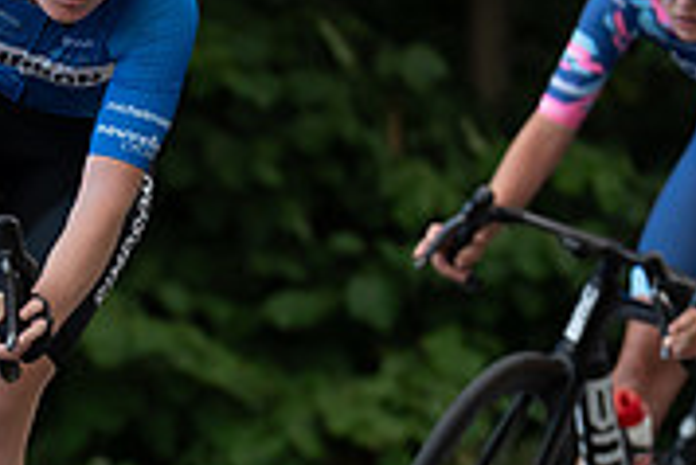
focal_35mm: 875
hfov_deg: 2.4
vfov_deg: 1.6
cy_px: 630
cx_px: -233
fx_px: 16930
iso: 1000
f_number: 3.2
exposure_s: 1/800
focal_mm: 200
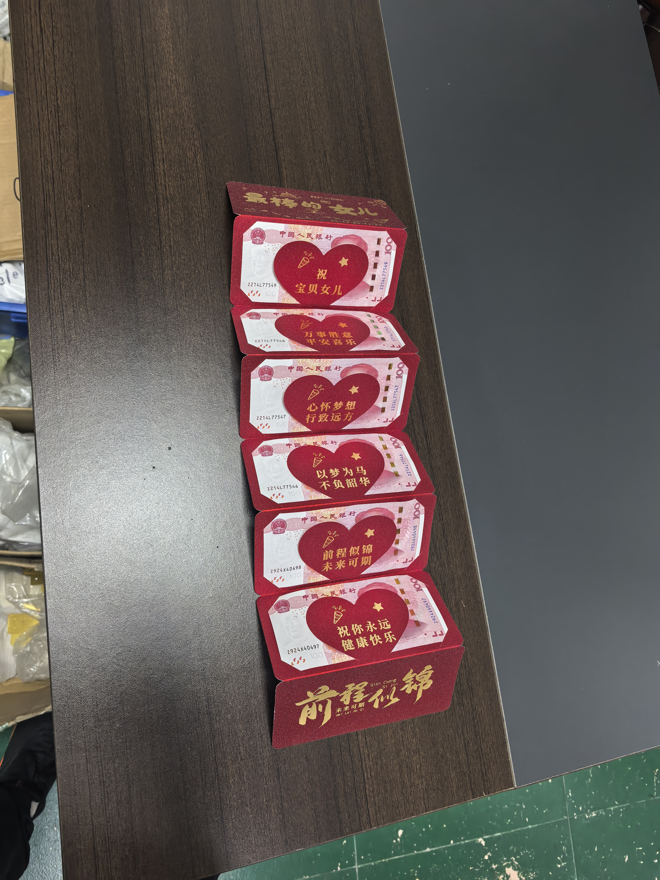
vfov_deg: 71.6
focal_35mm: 24
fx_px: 610
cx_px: 330
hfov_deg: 56.8
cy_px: 440
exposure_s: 1/100
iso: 400
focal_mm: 6.98
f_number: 2
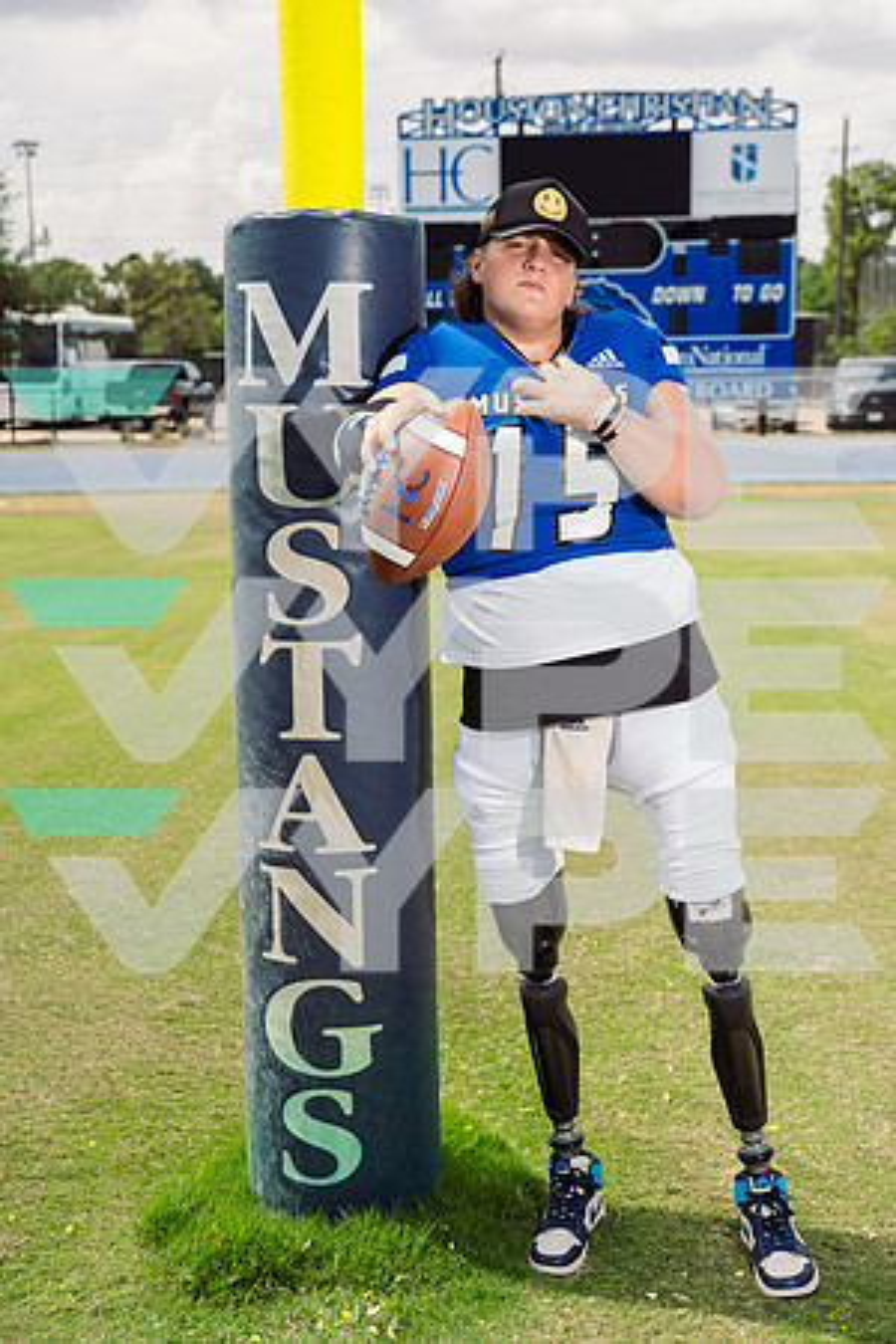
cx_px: 448
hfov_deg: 26.0
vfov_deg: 38.2
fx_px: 1941
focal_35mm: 52
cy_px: 672
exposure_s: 1/250
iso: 50
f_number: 5
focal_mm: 52
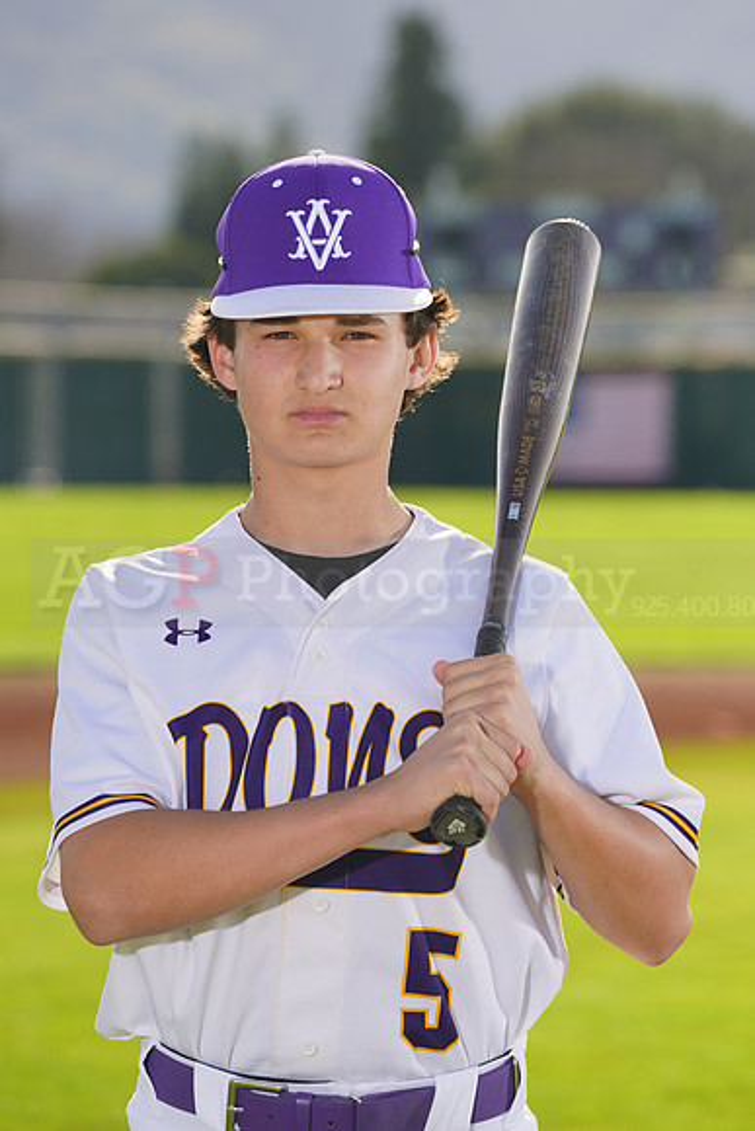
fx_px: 7671
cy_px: 566
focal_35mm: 244
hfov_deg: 5.6
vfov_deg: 8.4
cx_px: 378
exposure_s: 1/250
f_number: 8
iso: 100
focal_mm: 244
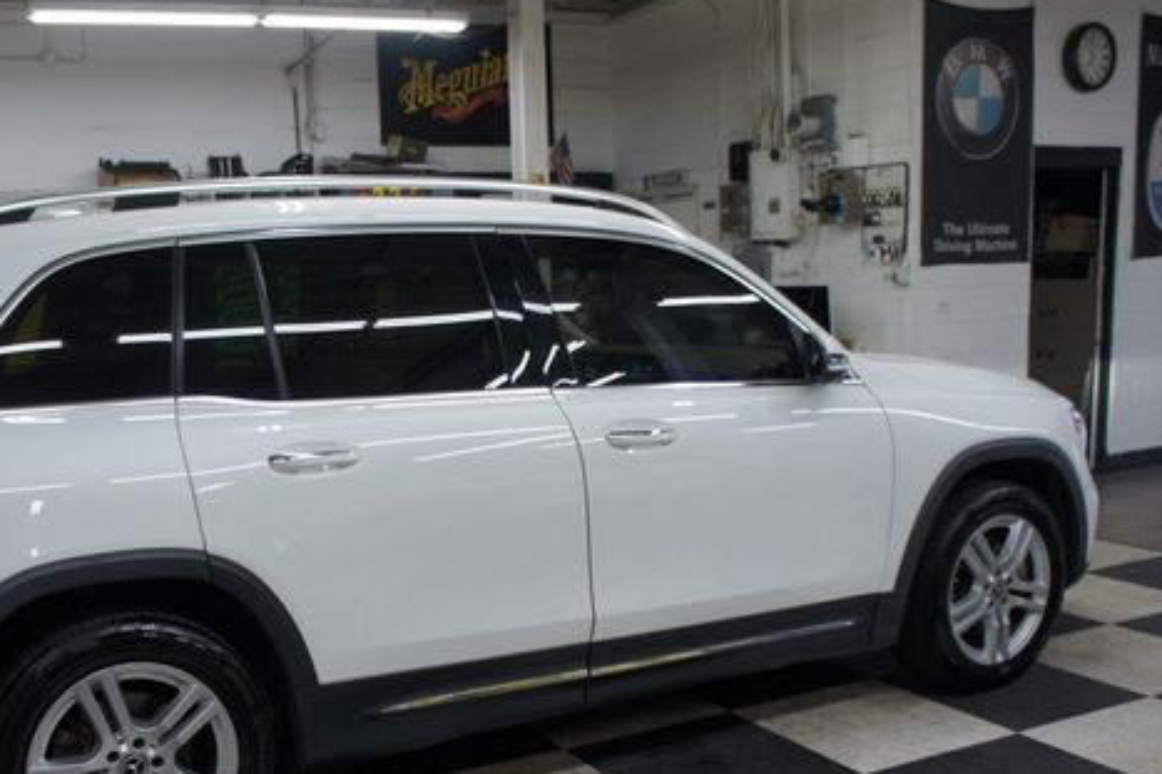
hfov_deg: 50.8
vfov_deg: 35.6
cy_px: 518
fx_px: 1194
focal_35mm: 37
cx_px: 373
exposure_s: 1/80
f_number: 3.5
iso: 250
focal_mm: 18
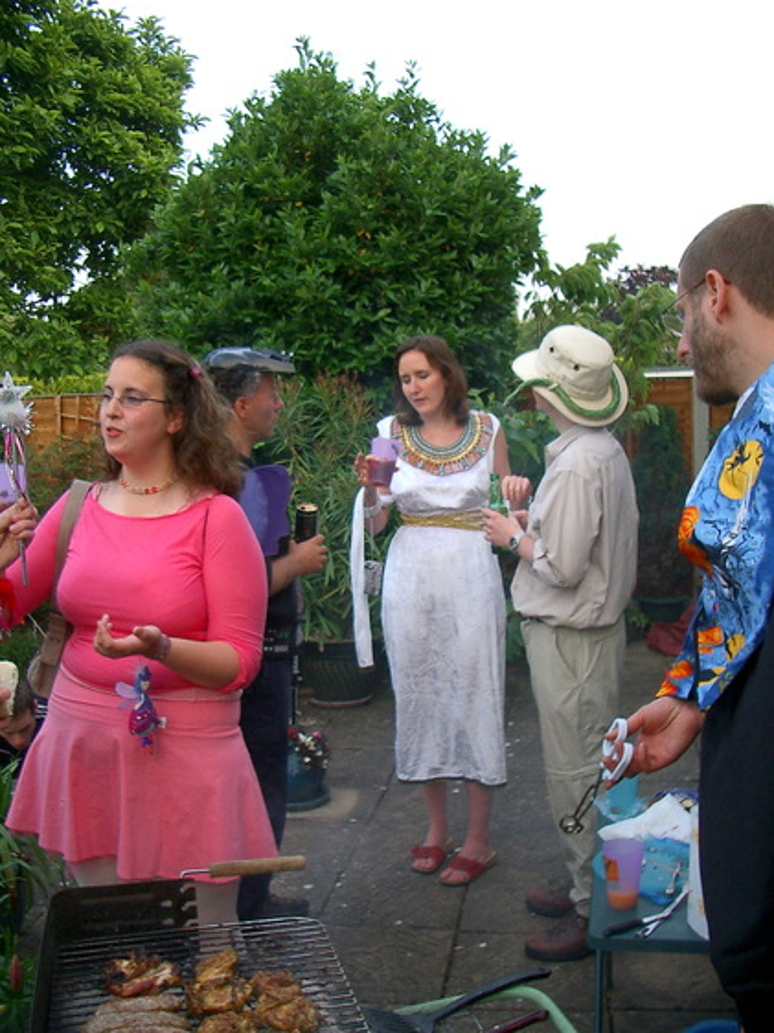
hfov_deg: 38.6
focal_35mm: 37
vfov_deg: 50.2
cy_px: 507
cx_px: 370
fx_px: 1104
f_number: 2.6
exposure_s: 1/80
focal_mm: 5.8
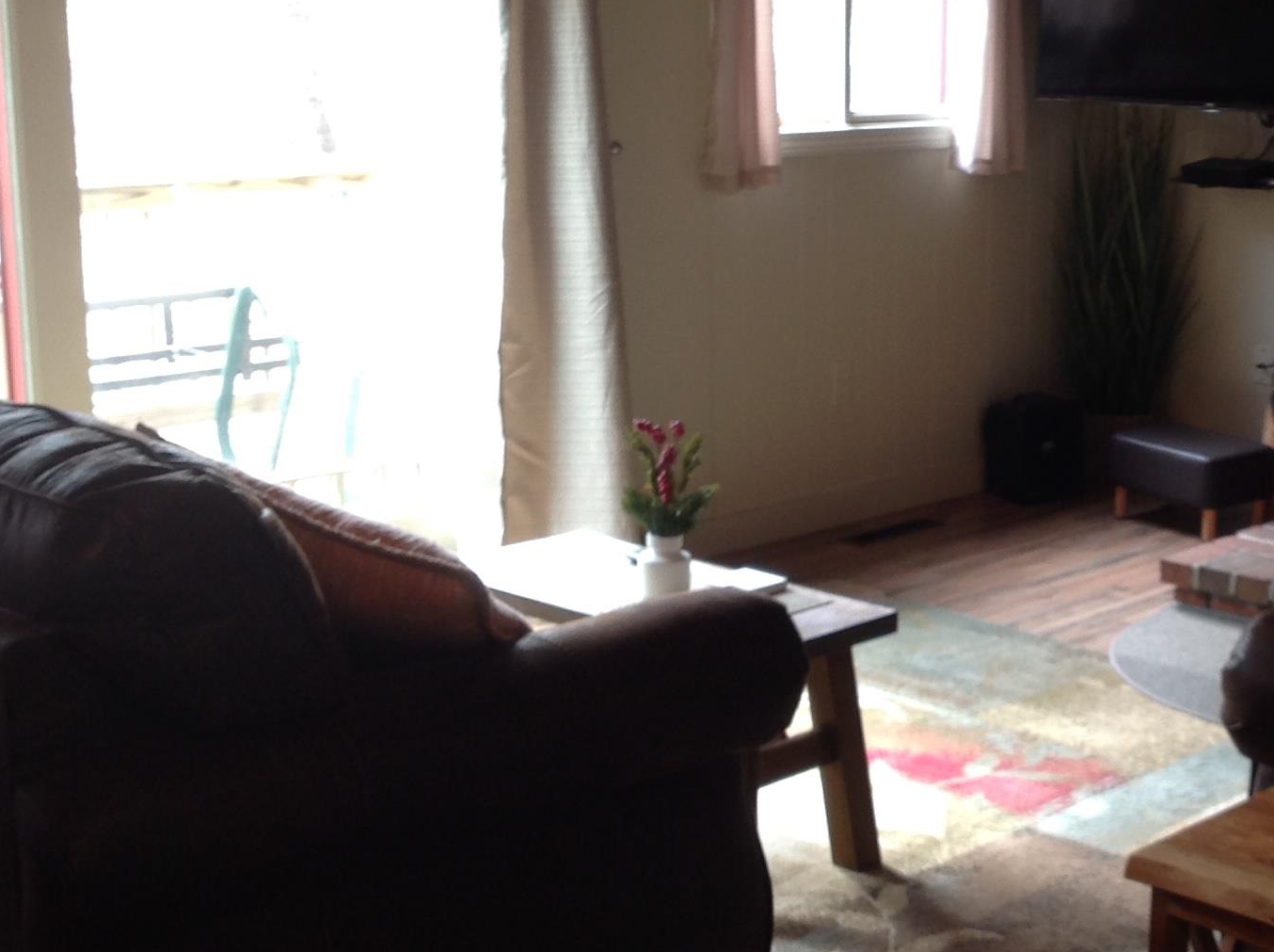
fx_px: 2462
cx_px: 1101
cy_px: 454
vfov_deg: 21.9
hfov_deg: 28.1
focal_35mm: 67
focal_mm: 4.28
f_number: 2.4
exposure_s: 1/15
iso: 50
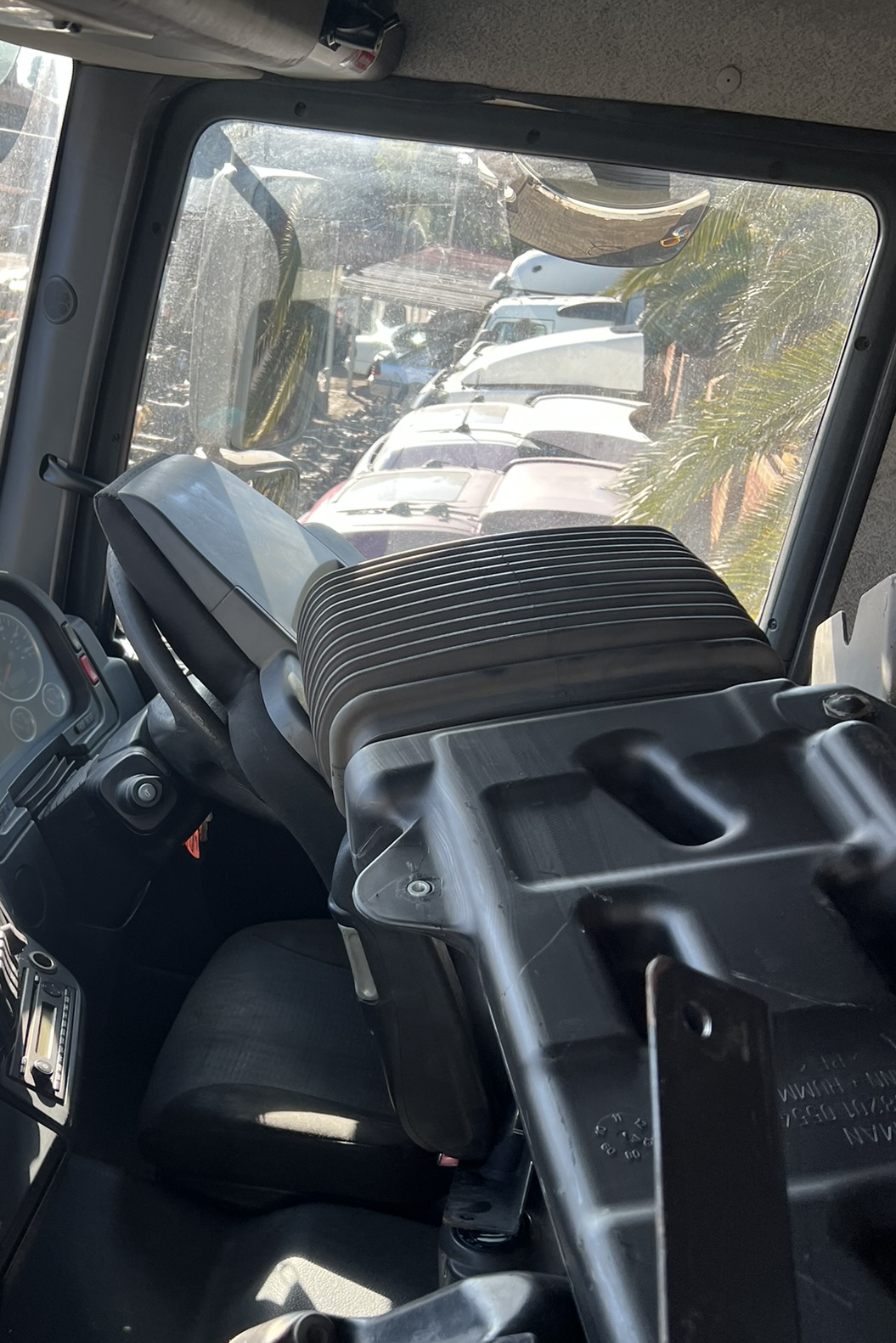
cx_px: 258
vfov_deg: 53.8
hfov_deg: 37.2
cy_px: 844
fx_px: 1306
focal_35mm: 35
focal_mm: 5.7
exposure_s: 1/328
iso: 50
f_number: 1.5
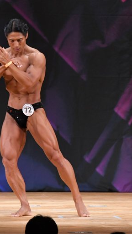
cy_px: 117
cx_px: 79
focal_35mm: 450
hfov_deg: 2.7
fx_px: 2801
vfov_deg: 4.8
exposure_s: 1/400
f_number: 5.6
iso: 3200
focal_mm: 190
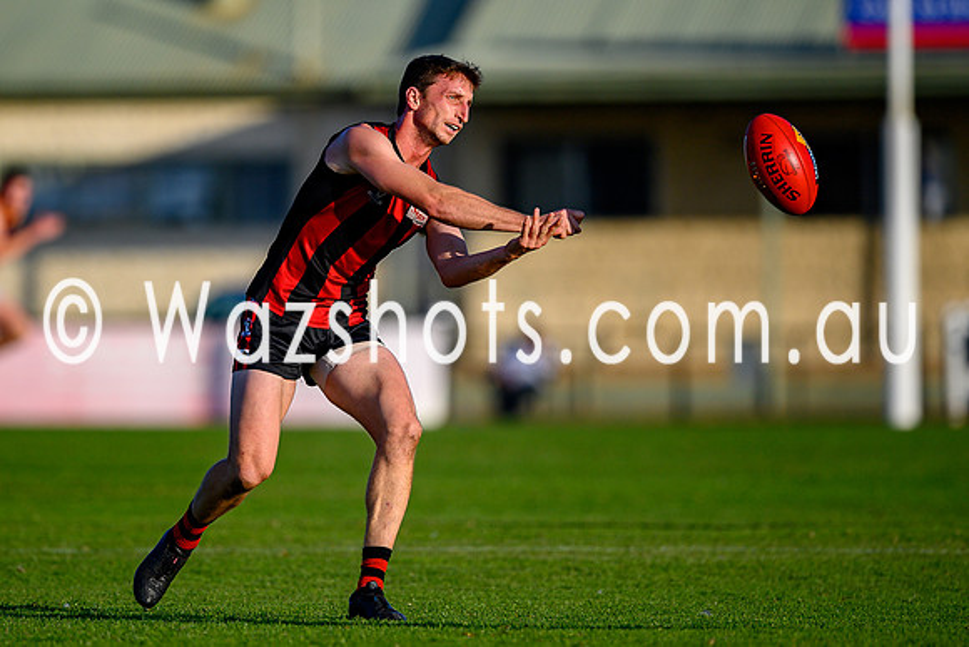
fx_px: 18295
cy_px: 285
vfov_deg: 2.0
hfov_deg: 3.0
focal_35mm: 680
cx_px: 382
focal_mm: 500
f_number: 4
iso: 220
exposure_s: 1/2500
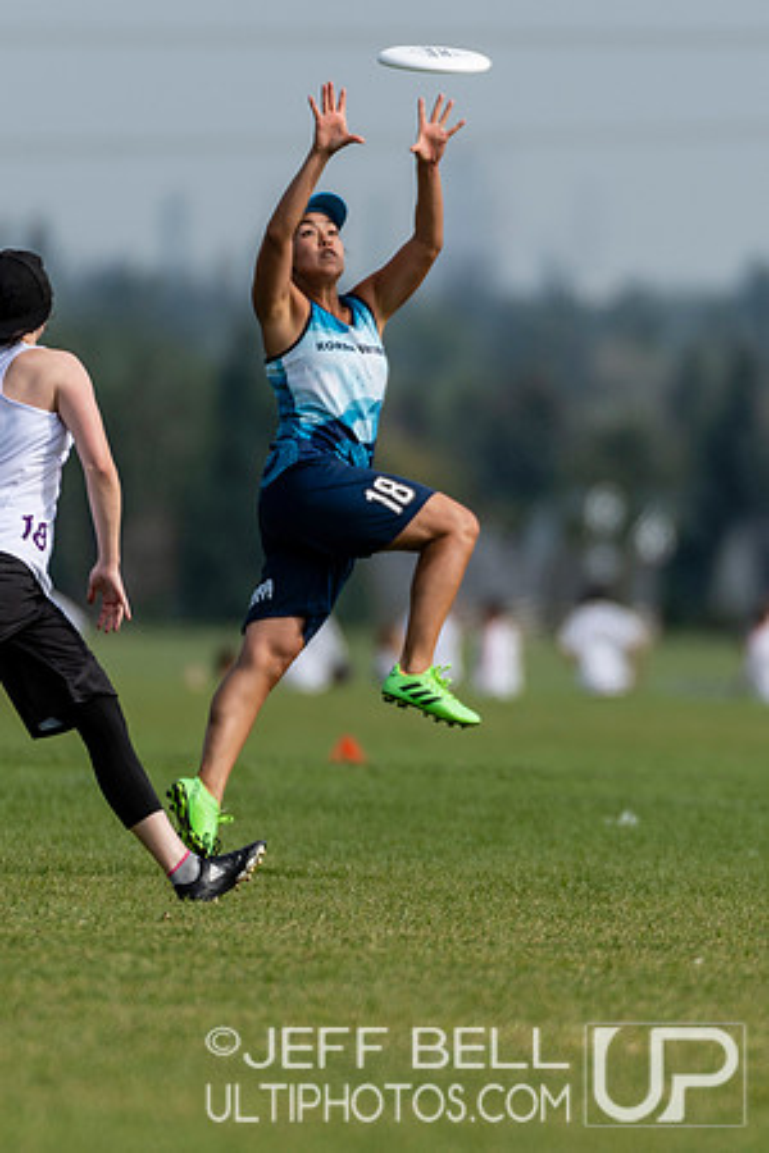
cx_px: 482
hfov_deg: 1.3
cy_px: 499
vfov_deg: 2.0
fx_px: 32717
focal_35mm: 1021
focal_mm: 400
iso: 100
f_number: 4
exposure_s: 1/1250
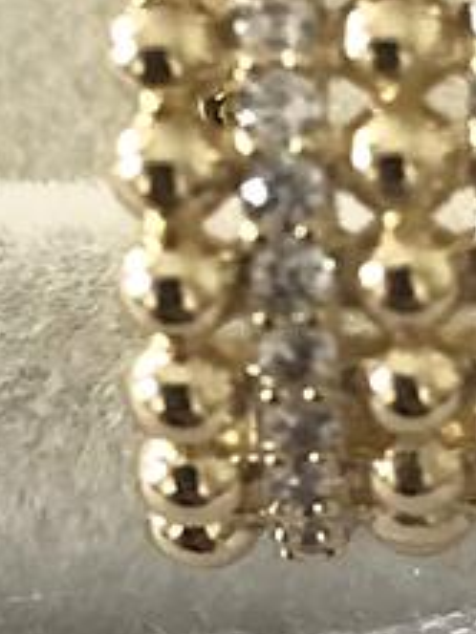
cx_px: 373
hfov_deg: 7.3
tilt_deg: -63.2
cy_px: 496
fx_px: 3718
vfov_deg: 9.7
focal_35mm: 203
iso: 50
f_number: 1.8
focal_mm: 3.99
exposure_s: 1/15
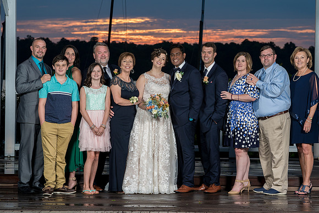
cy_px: 102
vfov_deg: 10.2
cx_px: 163
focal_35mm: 135
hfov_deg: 15.2
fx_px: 1193
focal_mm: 129
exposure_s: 1/200
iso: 100
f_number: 8
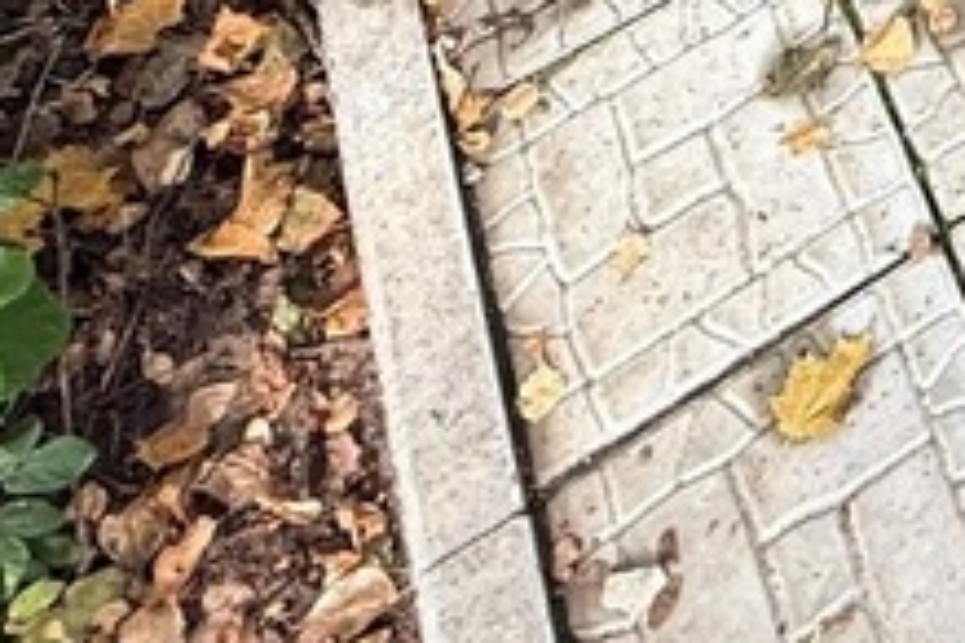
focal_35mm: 68
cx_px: 1375
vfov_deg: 15.3
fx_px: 1823
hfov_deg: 24.4
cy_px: -709
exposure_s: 1/99
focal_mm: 2.22
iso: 125
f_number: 2.2
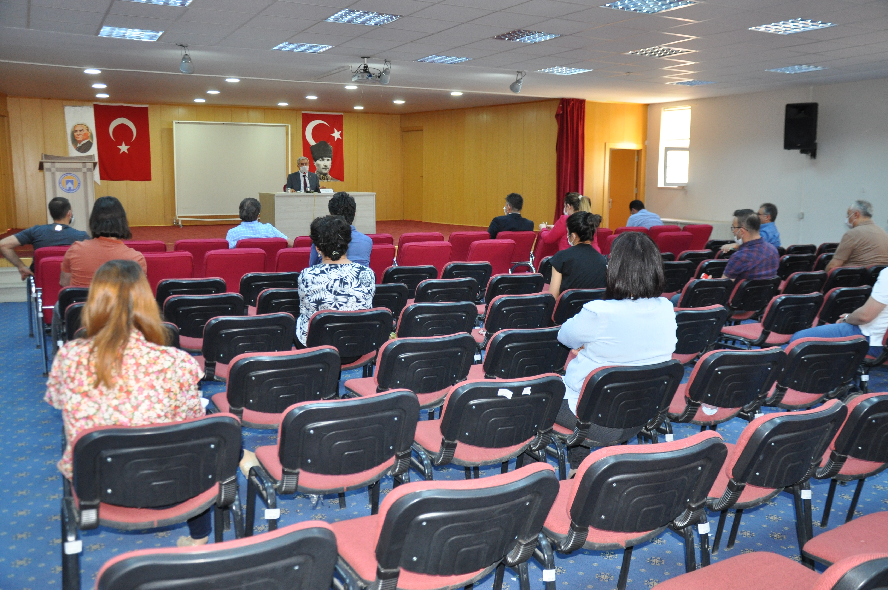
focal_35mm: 33
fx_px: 813
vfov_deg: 39.9
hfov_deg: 57.3
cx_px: 444
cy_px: 295
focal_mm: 22
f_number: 3.8
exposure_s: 1/60
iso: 800
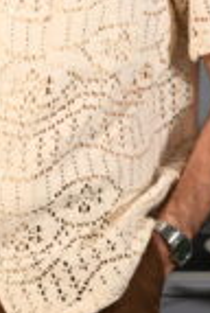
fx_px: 1968
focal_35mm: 226
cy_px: 13
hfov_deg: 6.1
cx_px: 42
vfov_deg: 9.0
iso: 500
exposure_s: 1/30
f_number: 4.8
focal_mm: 48
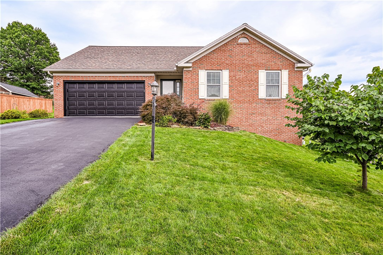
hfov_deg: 85.5
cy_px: 128
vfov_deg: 63.1
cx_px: 192
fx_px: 207
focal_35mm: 20
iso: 100
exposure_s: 1/80
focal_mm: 19.5
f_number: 8
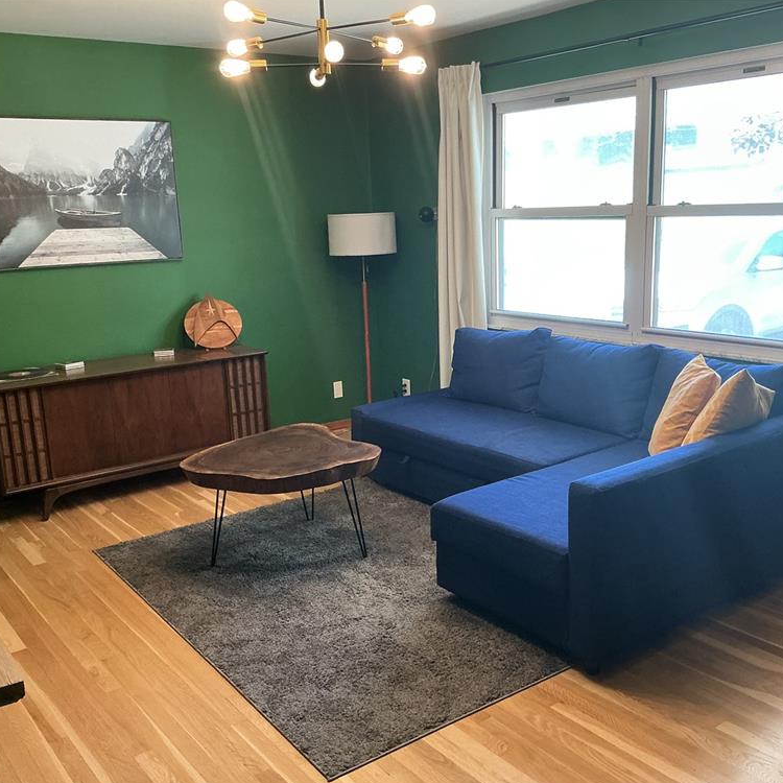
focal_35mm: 35
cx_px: 405
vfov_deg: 47.2
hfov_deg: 47.2
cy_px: 397
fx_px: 896
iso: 125
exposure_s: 1/60
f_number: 1.8
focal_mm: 3
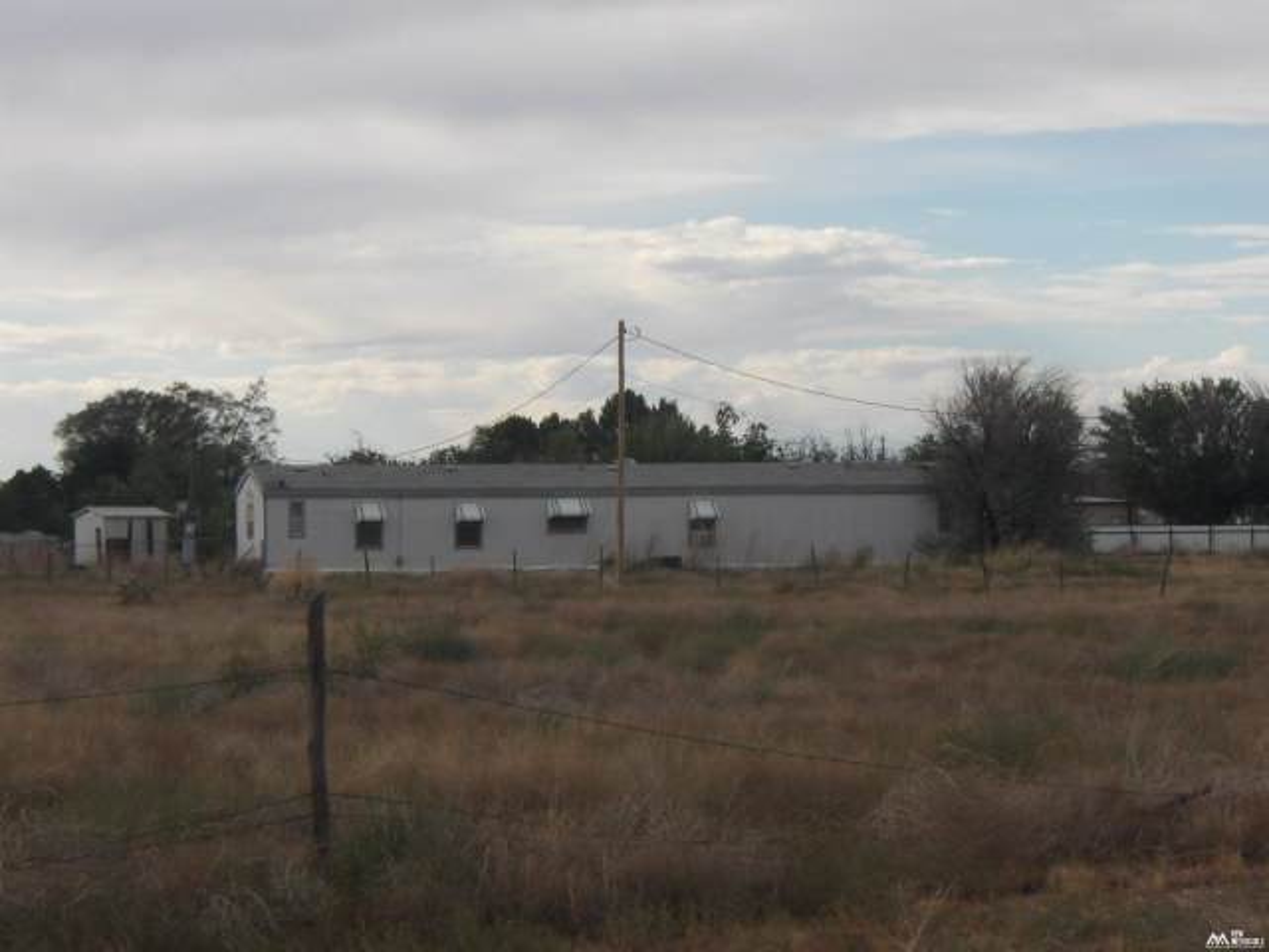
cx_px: 634
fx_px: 3959
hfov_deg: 18.2
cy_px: 476
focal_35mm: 108
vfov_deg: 13.7
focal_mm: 19.6
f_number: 23.2
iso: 285
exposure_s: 1/60
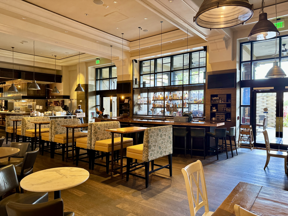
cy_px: 108
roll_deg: -0.6
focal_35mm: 24
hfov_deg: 71.6
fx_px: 200
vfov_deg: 56.8
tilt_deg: -2.0
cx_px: 144
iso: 320
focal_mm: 6.76
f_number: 1.78
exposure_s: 1/60
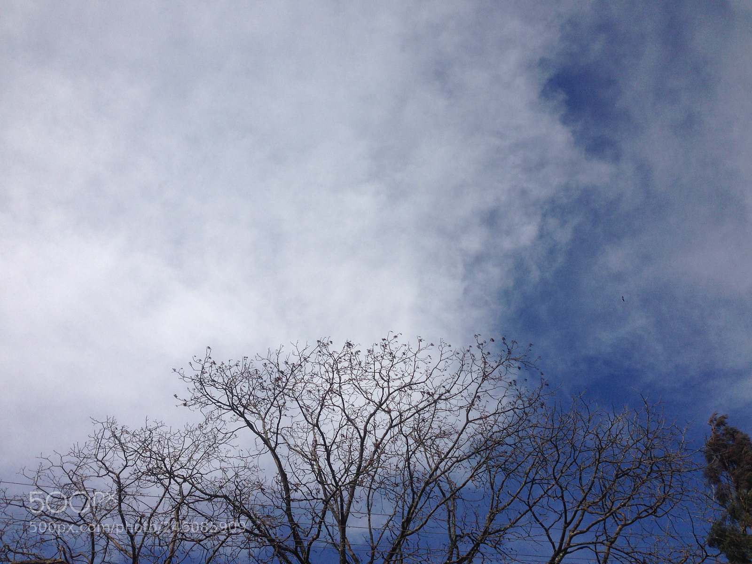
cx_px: 376
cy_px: 282
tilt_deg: +48.1
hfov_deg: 55.4
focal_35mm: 33
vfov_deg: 42.9
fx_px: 717
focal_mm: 4.12
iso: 50
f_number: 2.4
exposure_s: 1/3012
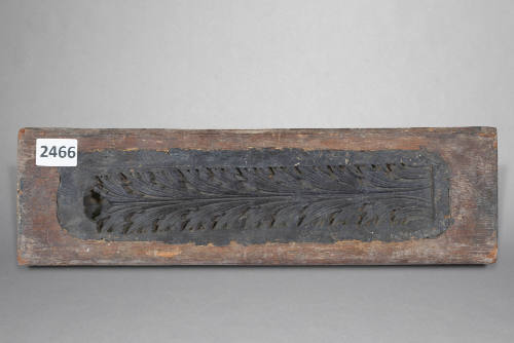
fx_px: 857
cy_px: 172
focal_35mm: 60
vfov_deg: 22.7
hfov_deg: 33.4
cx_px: 257
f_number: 11
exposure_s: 1/4
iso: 100
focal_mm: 60
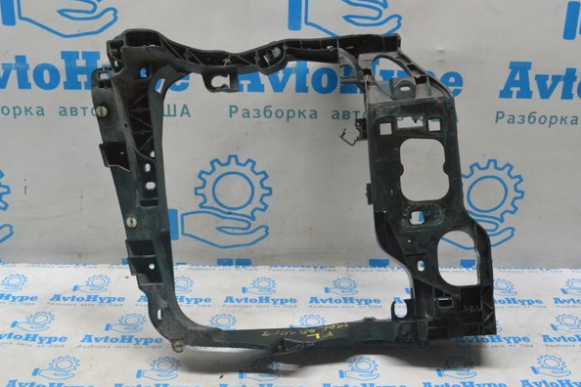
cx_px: 311
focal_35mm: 42
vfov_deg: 31.9
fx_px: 678
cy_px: 196
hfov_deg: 46.4
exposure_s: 1/160
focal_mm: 26
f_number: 10
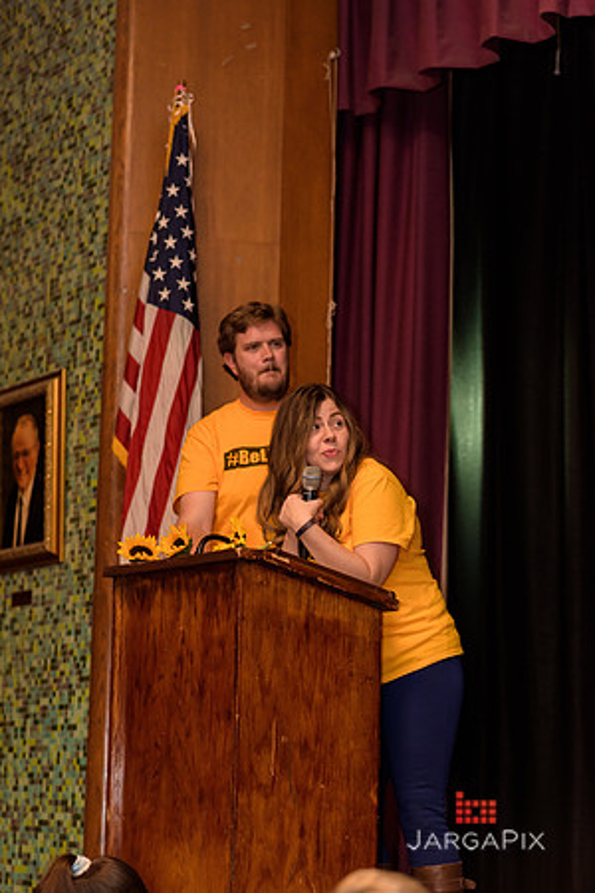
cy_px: 446
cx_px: 298
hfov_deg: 16.1
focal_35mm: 85
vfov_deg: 23.9
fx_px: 2107
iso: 500
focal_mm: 85
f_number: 2.8
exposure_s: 1/125
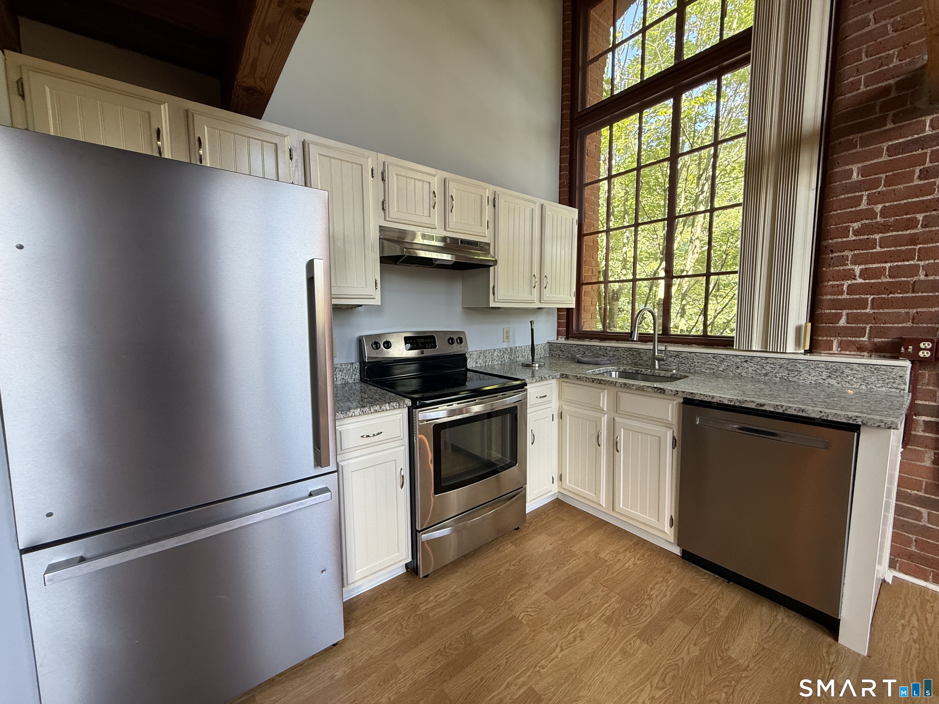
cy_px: 352
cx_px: 470
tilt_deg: -5.7
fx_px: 380
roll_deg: +0.4
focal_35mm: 14
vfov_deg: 85.7
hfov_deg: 102.1
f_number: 2.2
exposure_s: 1/99
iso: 125
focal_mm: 2.22
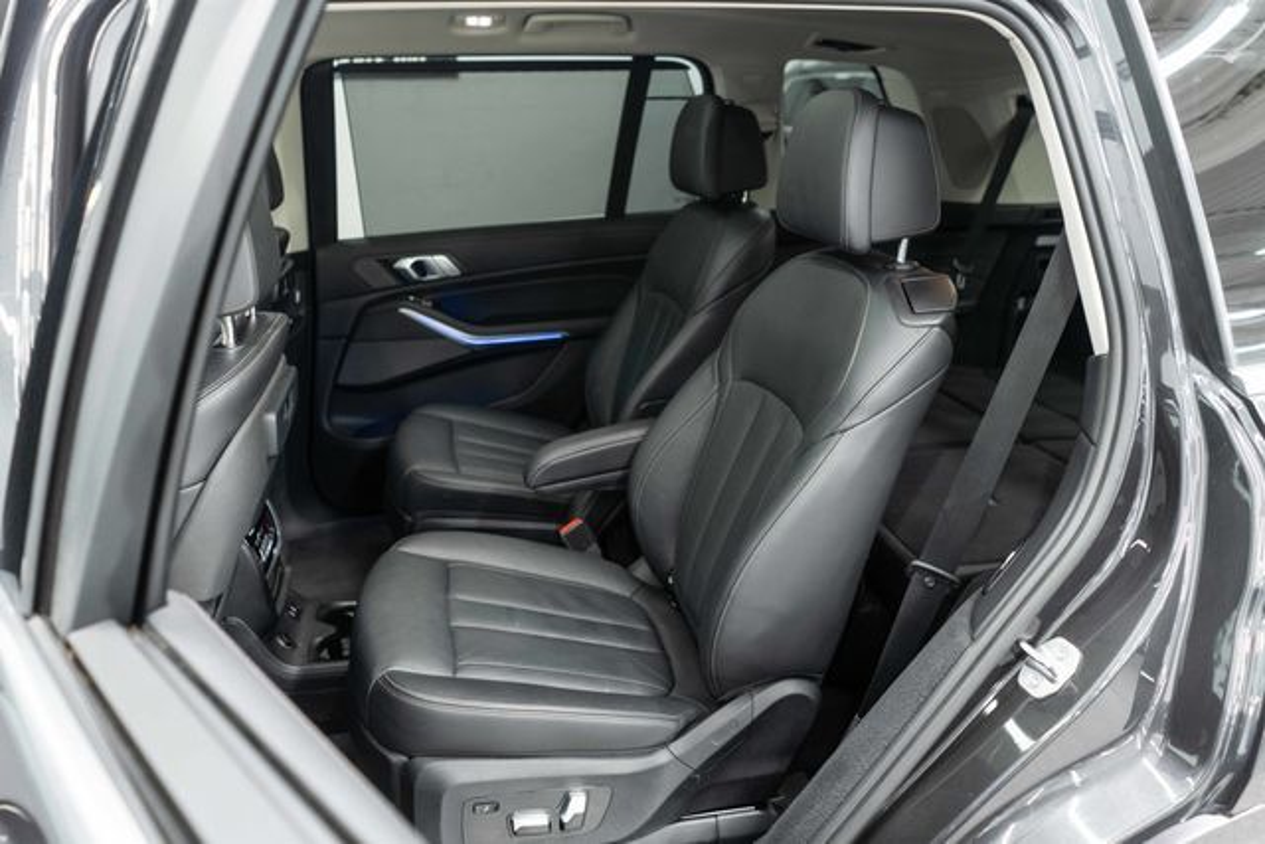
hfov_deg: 65.5
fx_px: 984
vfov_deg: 46.4
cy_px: 422
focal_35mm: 28
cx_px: 632
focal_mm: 28
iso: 1600
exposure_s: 1/40
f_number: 3.2
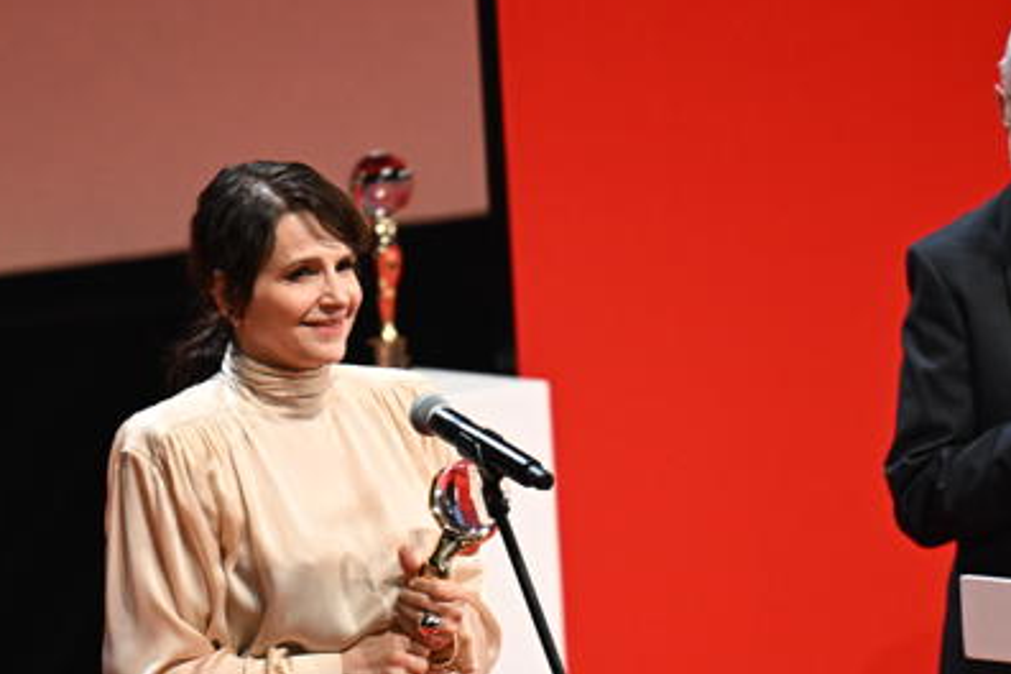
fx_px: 14686
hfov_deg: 3.9
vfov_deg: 2.6
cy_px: 465
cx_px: 526
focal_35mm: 523
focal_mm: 200
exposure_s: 1/320
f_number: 2.8
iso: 1600
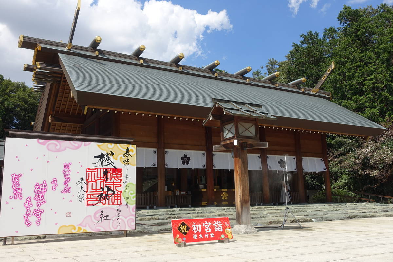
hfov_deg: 55.8
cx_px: 196
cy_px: 131
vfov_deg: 38.9
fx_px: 371
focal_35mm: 34
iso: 125
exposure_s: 1/500
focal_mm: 12.64
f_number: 5.6
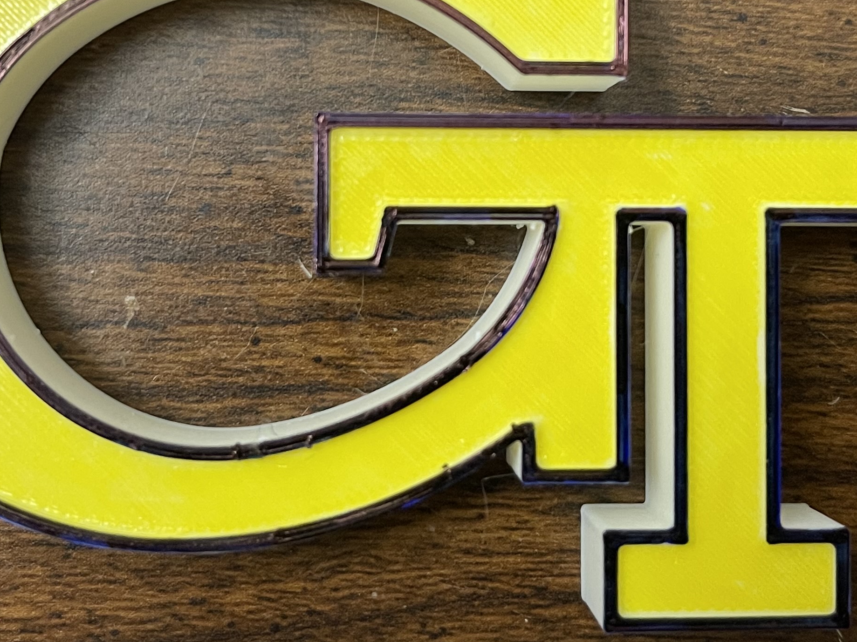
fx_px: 1411
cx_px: 465
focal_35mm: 57
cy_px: 233
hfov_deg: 33.8
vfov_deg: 25.6
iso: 320
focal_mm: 5.1
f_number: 1.6
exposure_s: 1/60
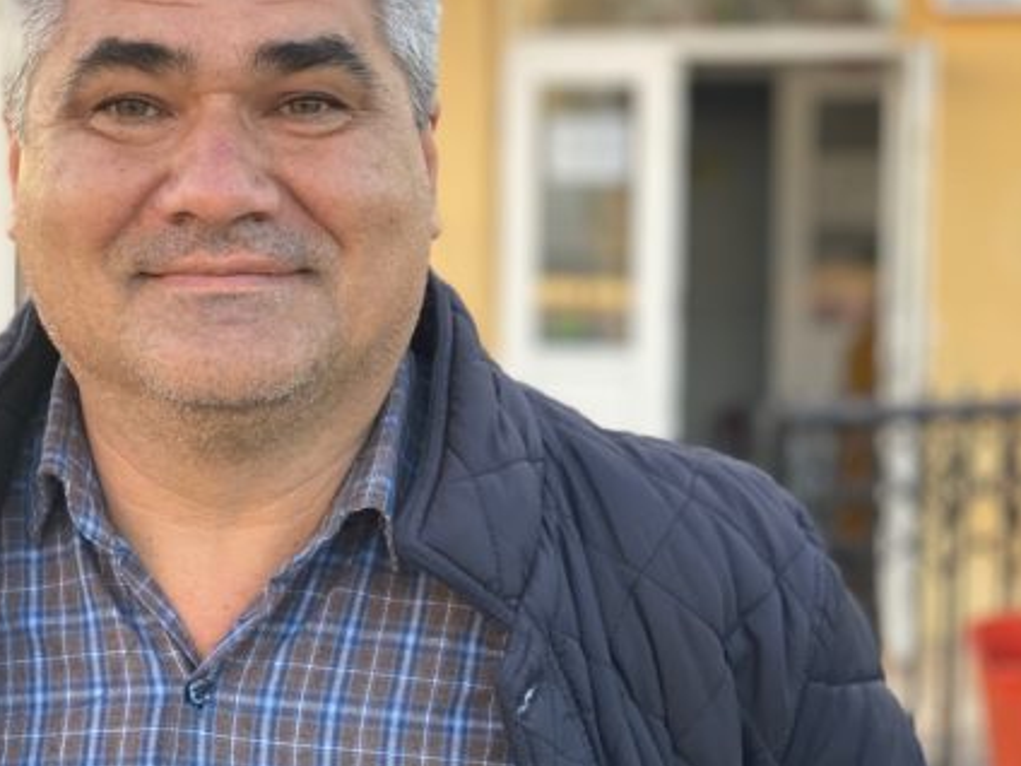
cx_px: 311
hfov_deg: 21.2
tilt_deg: -4.9
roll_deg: -0.7
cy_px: 423
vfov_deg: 16.1
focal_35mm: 92
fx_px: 2714
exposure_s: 1/122
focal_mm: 6
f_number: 2
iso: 40
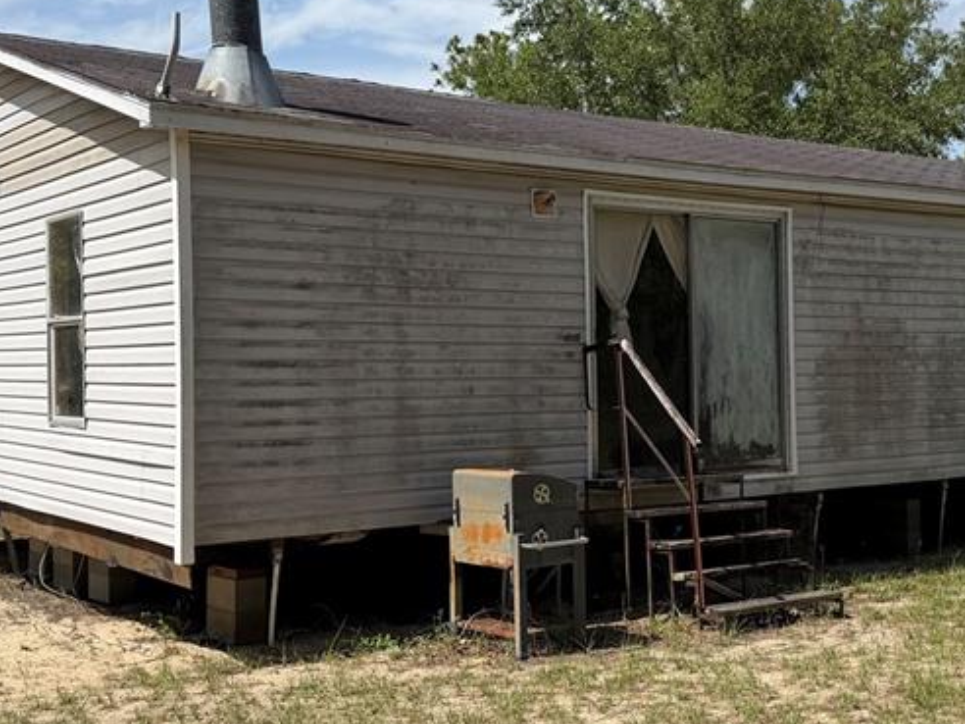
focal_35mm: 50
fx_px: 1394
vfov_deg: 29.1
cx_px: 702
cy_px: 347
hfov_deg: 37.4
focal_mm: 6.76
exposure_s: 1/5714
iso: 80
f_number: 1.78
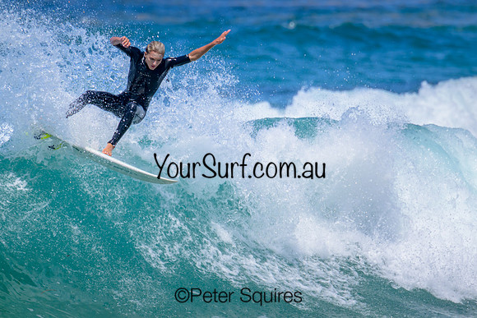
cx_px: 255
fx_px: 11349
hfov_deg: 2.4
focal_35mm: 856
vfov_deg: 1.6
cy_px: 148
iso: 800
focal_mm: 800
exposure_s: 1/2000
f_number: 11
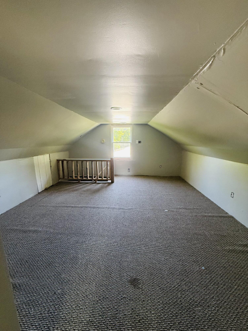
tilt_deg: -9.9
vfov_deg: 102.1
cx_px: 124
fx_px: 134
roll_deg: -0.8
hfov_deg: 85.7
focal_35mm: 14
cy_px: 166
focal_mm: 2.22
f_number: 2.2
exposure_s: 1/99
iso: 250
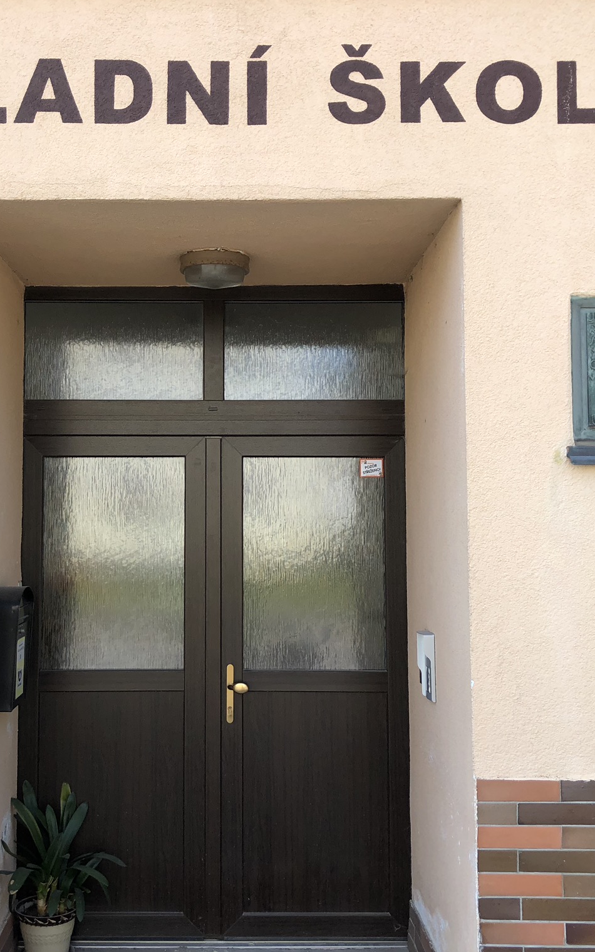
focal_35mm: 40
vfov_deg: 49.3
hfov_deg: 31.8
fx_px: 1038
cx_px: 216
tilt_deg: +3.5
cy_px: 479
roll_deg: +0.6
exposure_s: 1/393
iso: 20
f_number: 1.8
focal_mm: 3.99
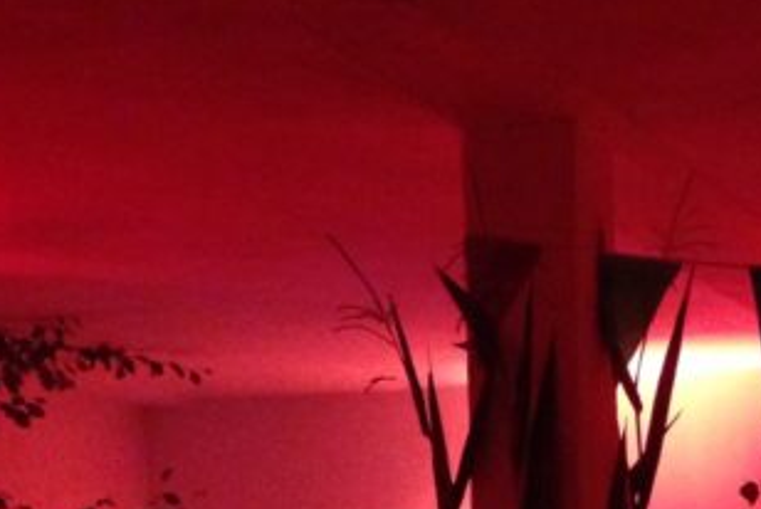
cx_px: 657
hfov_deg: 17.7
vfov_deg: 11.3
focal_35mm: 114
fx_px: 2412
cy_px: 894
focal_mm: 4.12
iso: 500
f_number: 2.4
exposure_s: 1/15
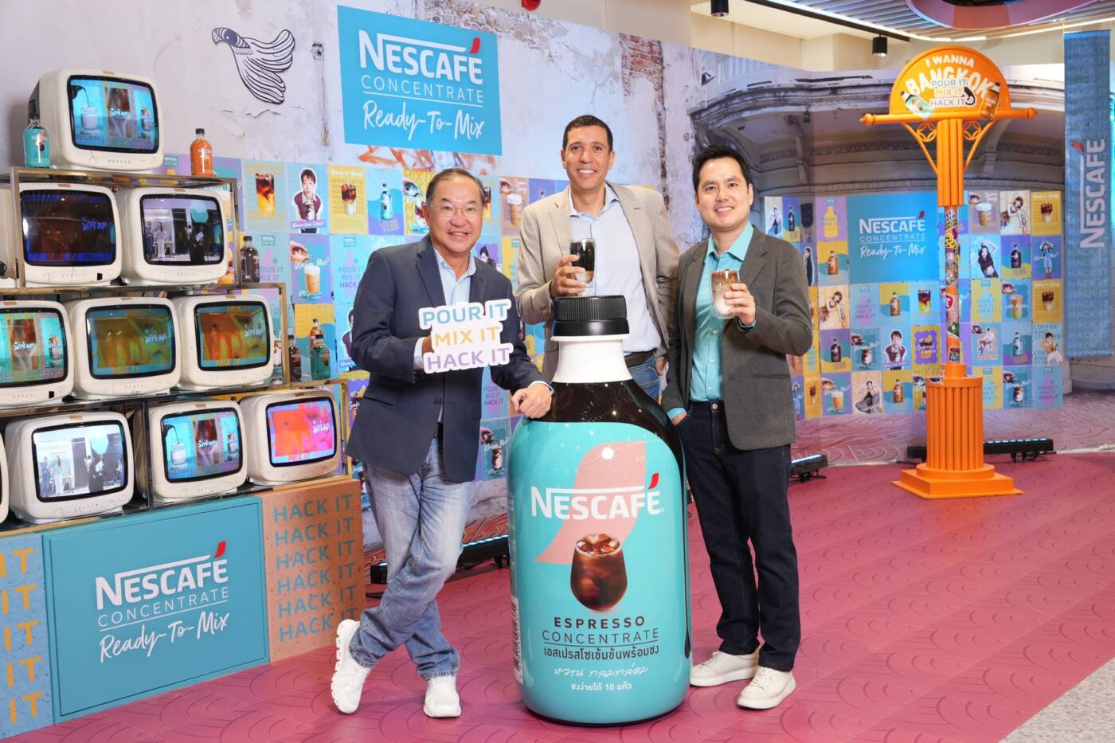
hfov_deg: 48.5
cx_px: 558
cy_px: 372
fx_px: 1239
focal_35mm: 40
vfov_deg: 33.4
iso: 500
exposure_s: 1/30
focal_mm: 40
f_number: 5.6
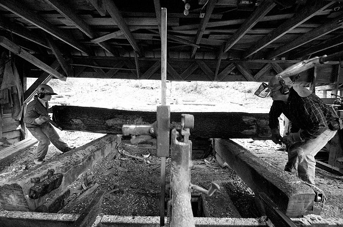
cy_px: 114
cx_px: 172
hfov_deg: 95.1
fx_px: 157
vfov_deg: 71.9
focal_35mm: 16
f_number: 4
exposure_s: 1/90
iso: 1250
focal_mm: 11
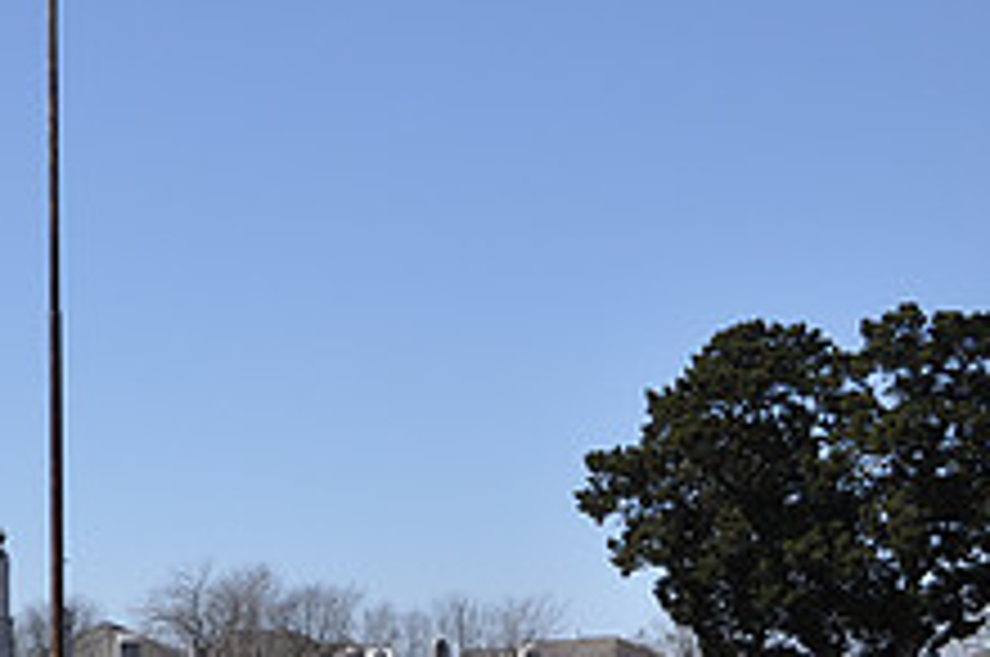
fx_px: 2389
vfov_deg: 15.6
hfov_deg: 22.6
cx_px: 36
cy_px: 169
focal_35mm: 87
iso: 200
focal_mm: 22
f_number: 9
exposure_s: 1/320
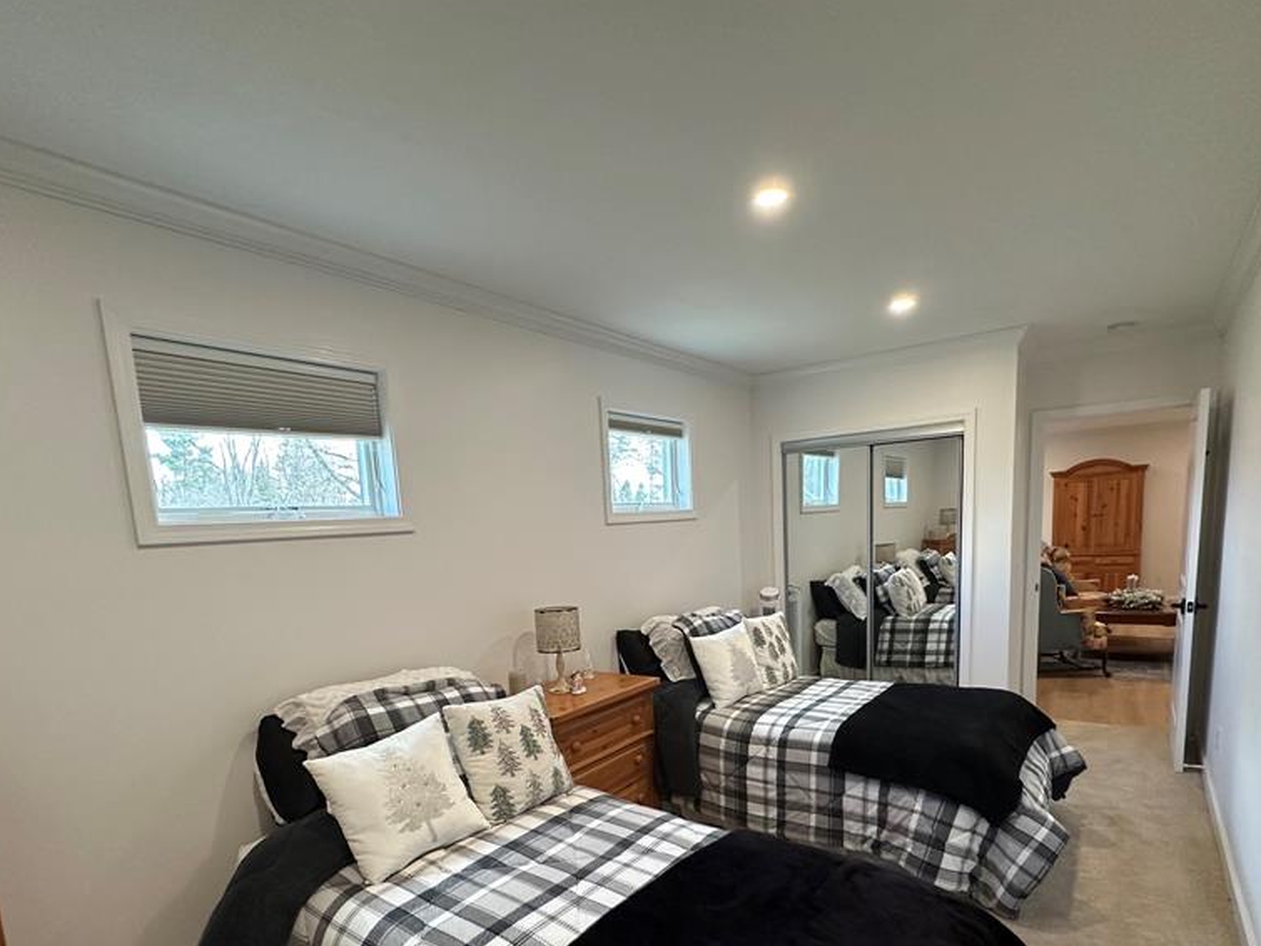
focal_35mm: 19
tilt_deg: -8.2
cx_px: 626
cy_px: 627
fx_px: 692
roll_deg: +2.9
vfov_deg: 66.9
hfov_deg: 84.7
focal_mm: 2.22
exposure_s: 1/120
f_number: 2.2
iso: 320
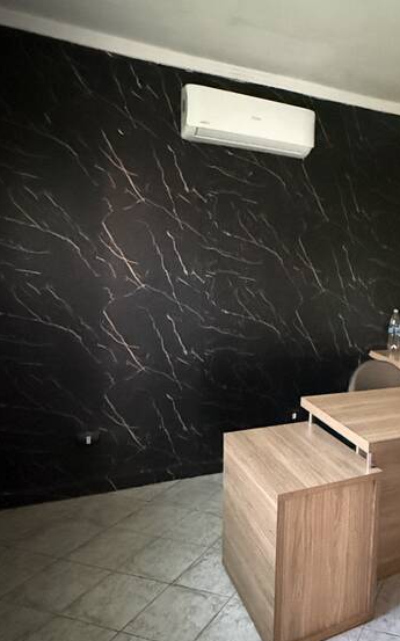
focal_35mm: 29
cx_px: 392
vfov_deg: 64.7
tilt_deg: -7.8
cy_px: 329
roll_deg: -3.8
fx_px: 506
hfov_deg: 38.6
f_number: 2.2
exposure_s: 1/34
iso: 1600
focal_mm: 2.22
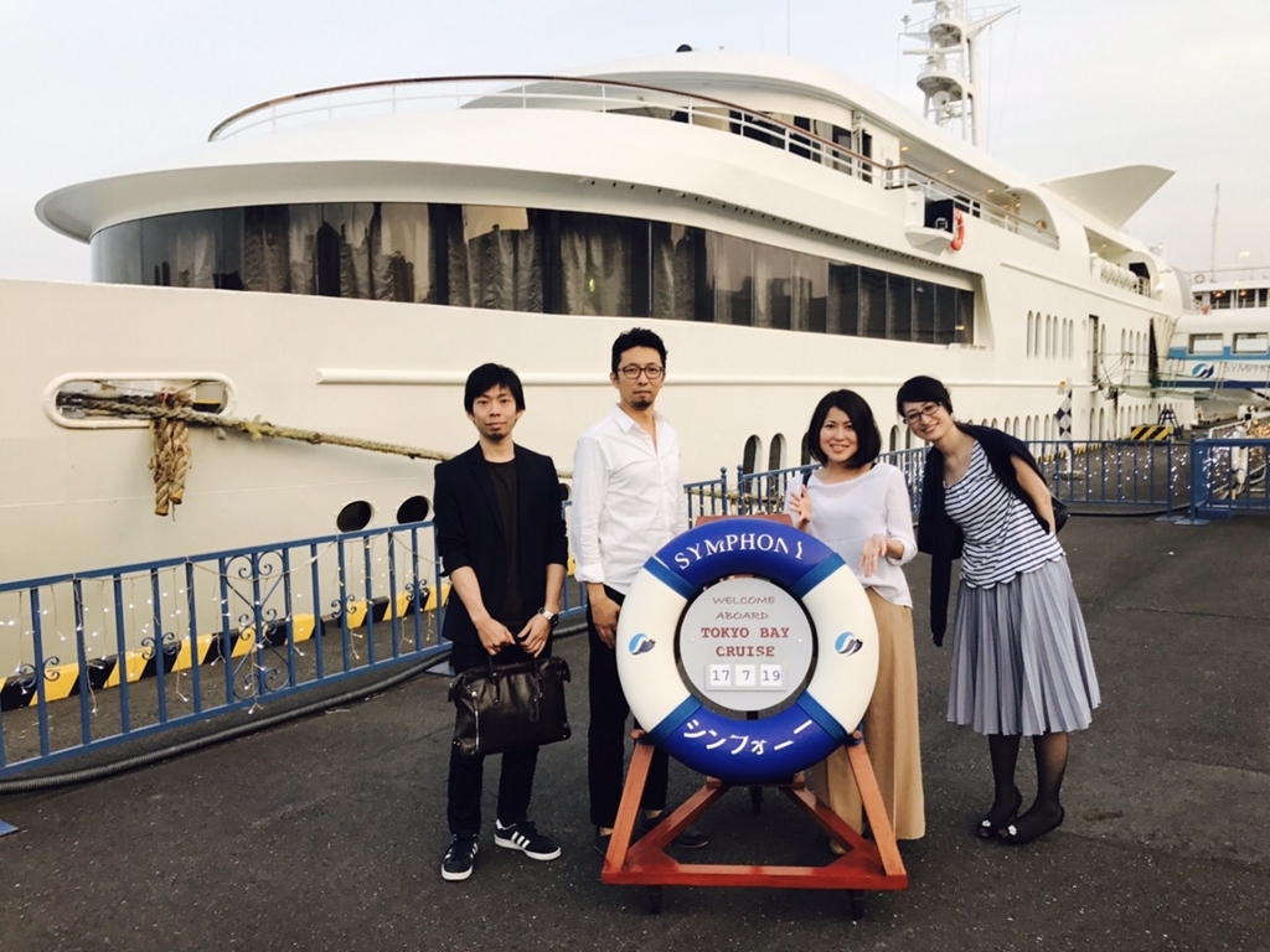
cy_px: 476
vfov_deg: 49.7
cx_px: 635
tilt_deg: -4.8
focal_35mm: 28
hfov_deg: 63.4
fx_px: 1027
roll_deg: +1.8
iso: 25
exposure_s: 1/100
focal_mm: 3.99
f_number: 1.8
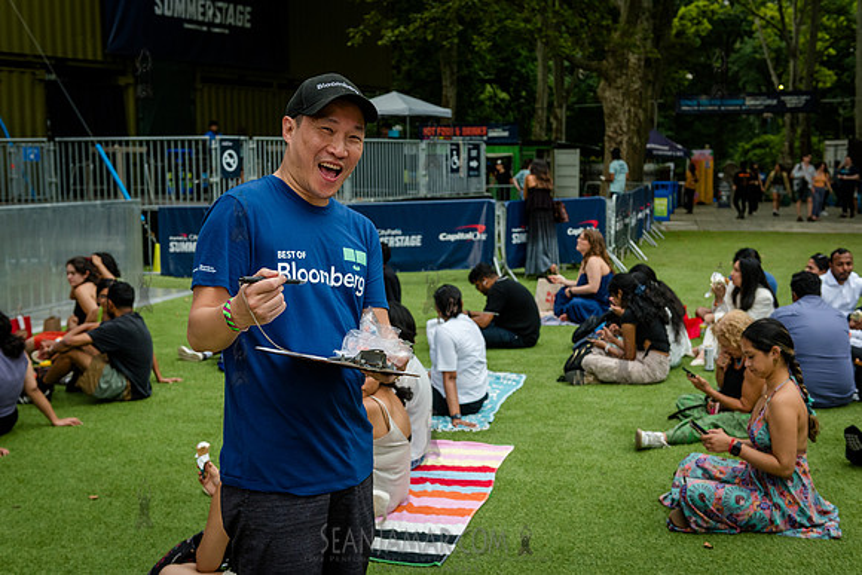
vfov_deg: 30.3
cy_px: 287
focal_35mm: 44
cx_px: 418
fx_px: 1061
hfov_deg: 44.2
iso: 1000
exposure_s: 1/1250
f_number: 4.5
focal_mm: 42
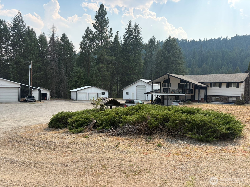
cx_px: 125
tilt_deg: -1.2
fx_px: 188
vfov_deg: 53.1
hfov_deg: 67.3
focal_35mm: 26
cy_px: 94
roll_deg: -0.5
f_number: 1.6
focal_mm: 5.96
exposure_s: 1/1953
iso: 64
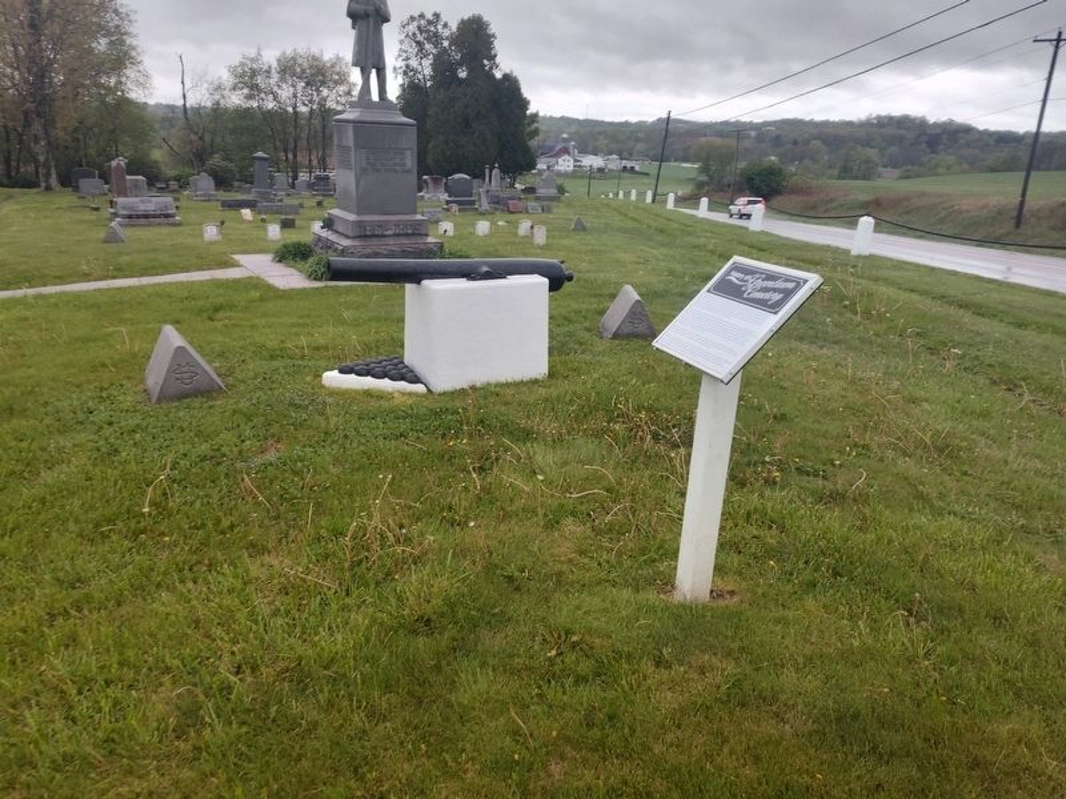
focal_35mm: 23
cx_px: 533
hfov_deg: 73.9
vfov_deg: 58.9
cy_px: 400
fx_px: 708
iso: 330
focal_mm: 5.56
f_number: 1.8
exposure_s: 1/120
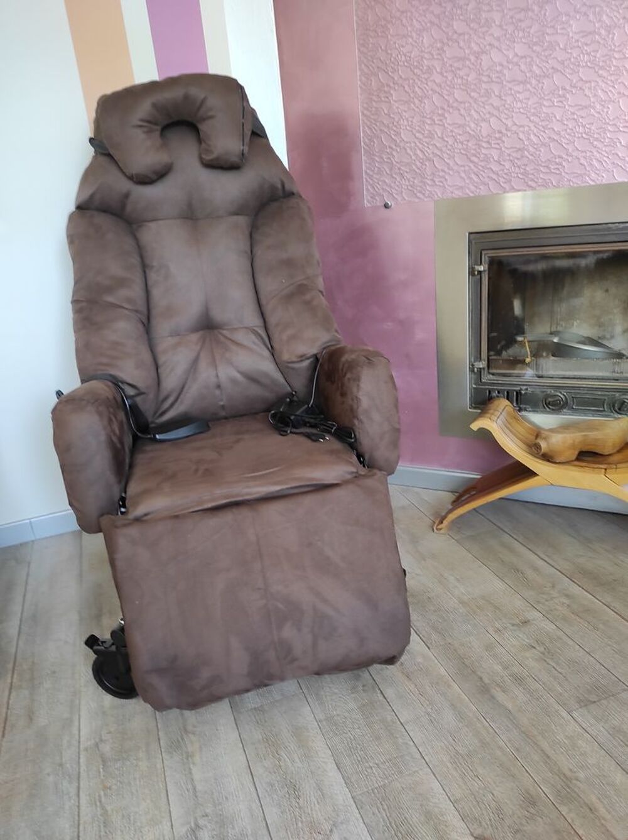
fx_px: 606
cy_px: 420
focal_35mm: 25
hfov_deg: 54.8
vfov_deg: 69.4
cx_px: 314
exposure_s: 1/33
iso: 224
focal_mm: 5.43
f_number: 1.89
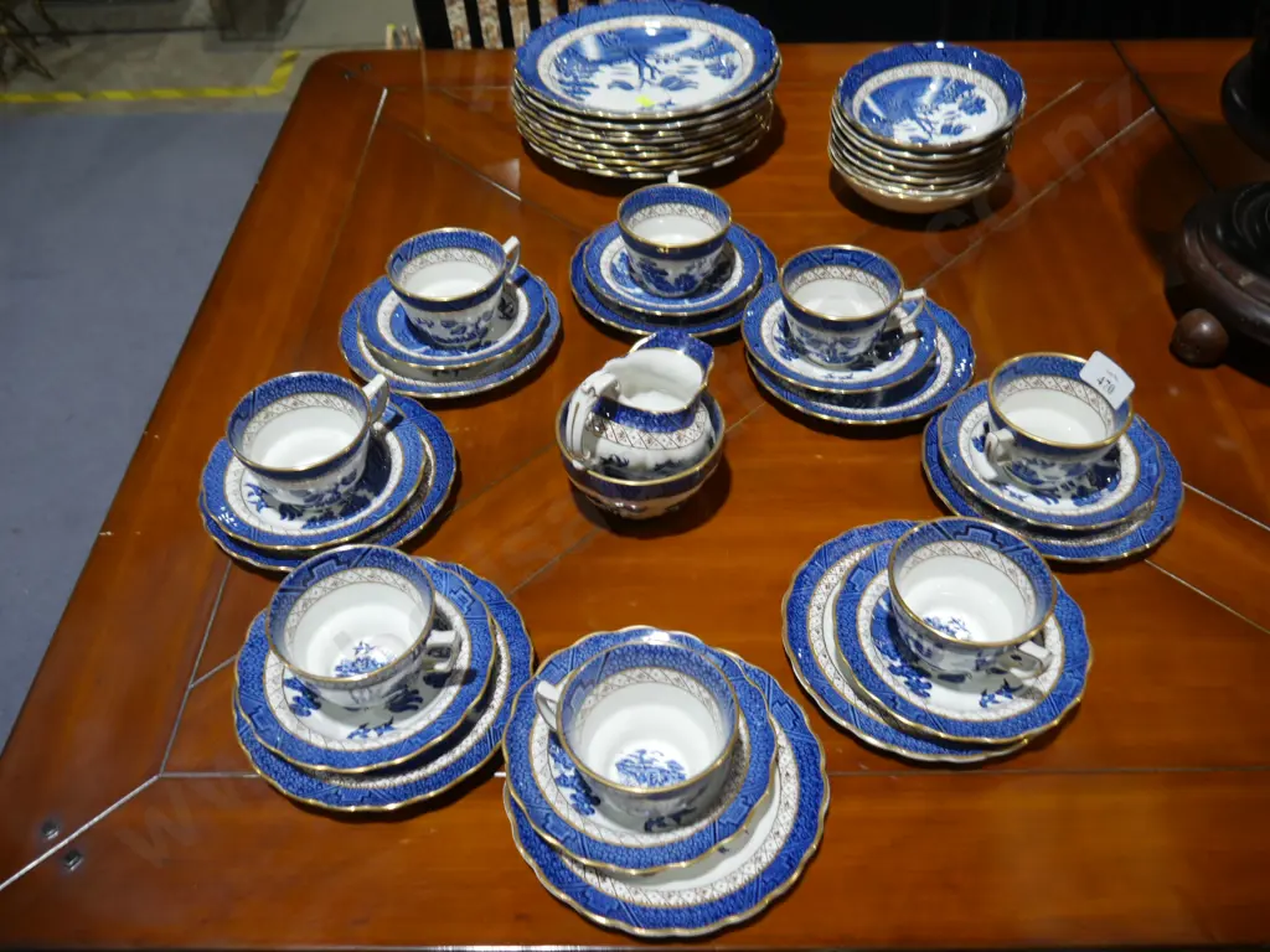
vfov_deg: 49.7
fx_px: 1027
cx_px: 635
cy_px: 476
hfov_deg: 63.4
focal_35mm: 28
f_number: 3.5
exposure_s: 1/60
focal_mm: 14
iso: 200
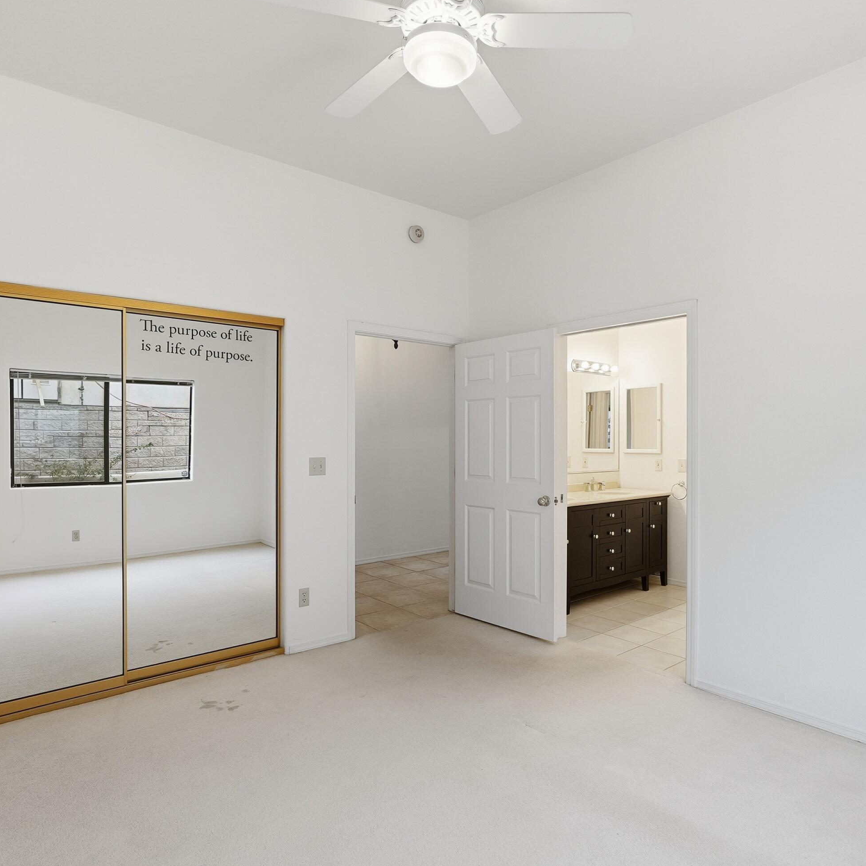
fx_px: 594
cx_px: 432
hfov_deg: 72.1
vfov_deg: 72.1
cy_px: 433
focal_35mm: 21
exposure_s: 1/80
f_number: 9
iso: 100
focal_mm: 16
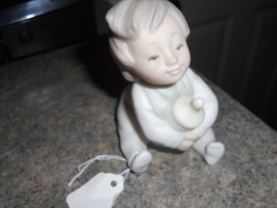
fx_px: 256
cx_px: 138
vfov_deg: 44.2
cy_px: 104
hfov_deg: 56.8
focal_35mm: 32
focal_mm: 5.8
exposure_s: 1/25
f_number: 8.8
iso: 80
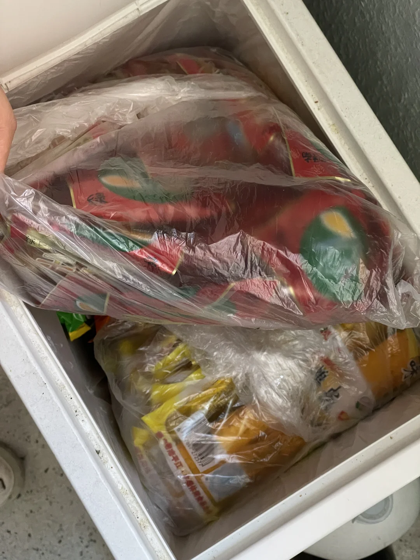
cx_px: 210
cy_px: 280
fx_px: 841
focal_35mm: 52
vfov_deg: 36.8
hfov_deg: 28.0
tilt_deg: -82.7
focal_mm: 6
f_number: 2
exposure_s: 1/60
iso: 500
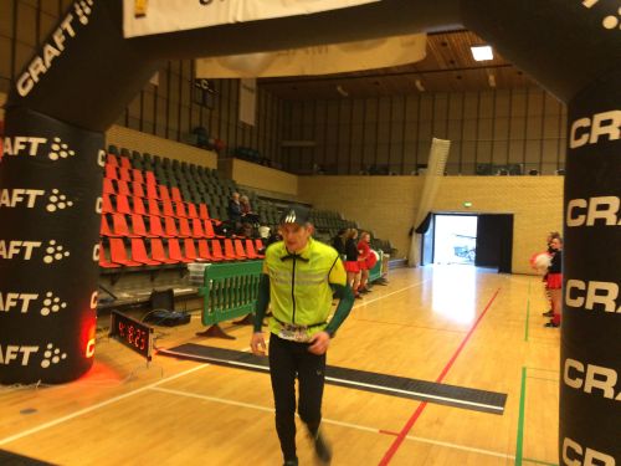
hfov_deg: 61.7
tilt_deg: -1.6
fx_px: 520
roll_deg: -1.8
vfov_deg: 48.2
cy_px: 233
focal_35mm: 29
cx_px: 310
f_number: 2.2
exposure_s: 1/33
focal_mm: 4.15
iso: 250
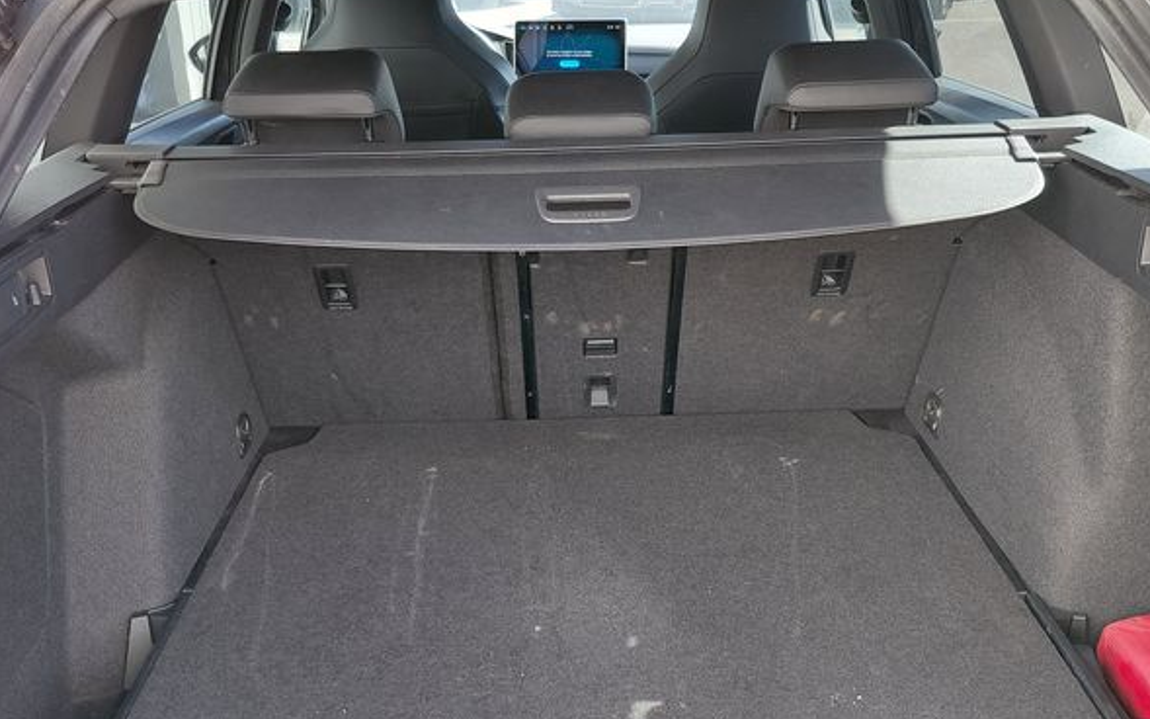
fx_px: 1128
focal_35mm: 36
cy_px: 469
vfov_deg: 35.0
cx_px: 572
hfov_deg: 54.0
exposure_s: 1/100
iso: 50
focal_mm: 4.69
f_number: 1.8
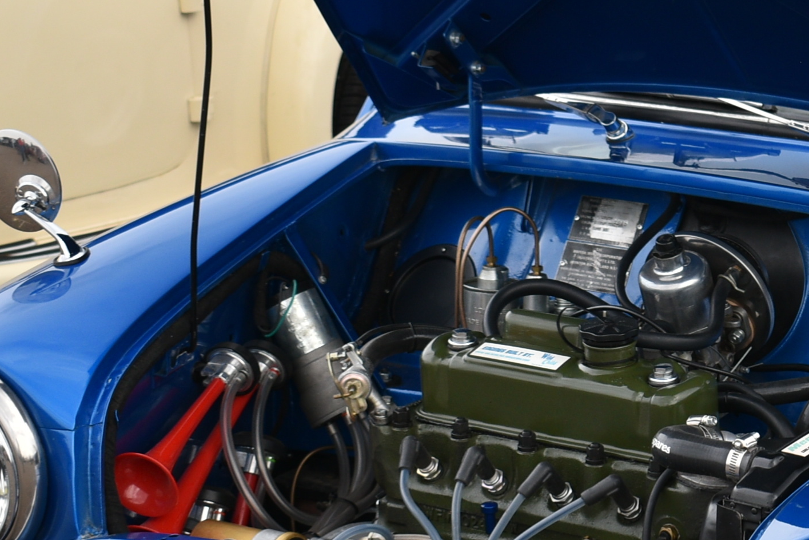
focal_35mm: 143
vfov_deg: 9.6
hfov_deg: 13.9
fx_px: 3214
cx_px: 958
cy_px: 306
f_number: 5
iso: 180
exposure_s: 1/250
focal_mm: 30
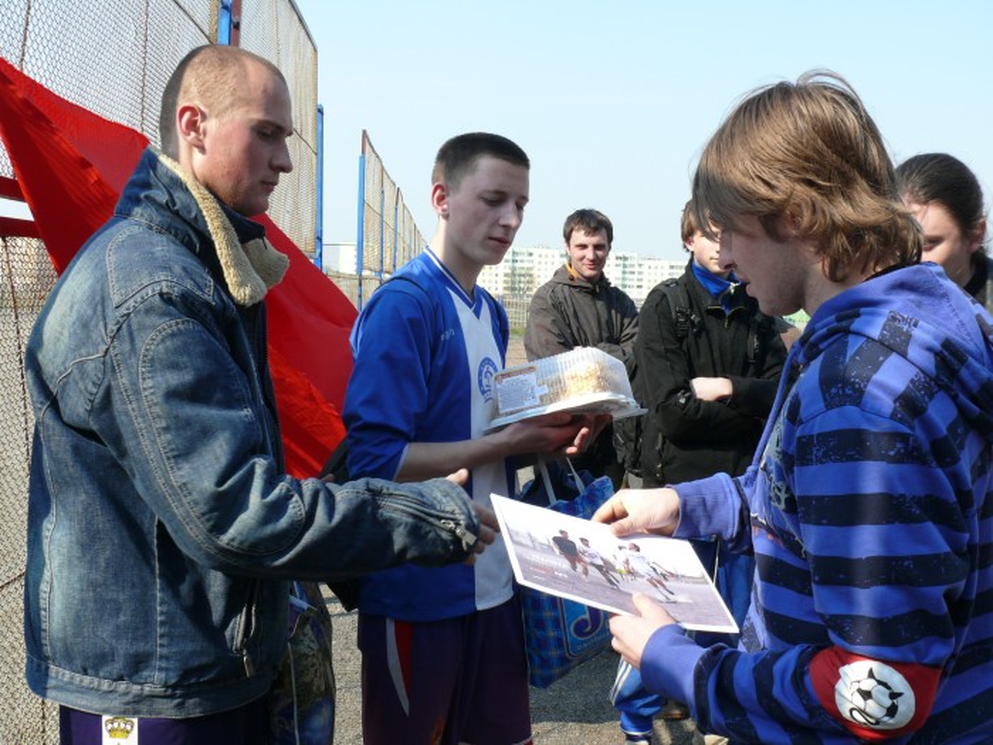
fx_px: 1004
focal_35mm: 35
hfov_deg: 52.6
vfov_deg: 40.7
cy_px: 372
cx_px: 496
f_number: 5
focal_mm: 7.4
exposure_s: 1/250
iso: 100
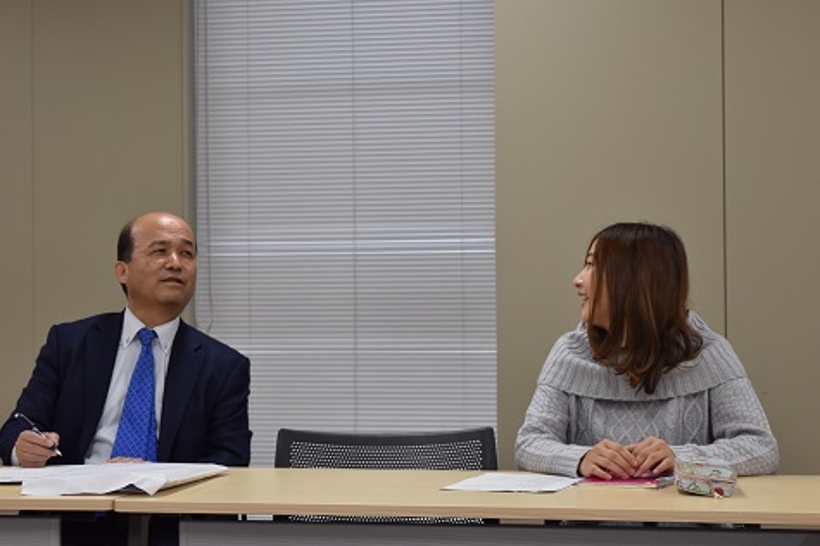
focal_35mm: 72
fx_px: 1639
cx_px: 410
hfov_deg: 28.1
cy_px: 273
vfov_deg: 18.9
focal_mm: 48
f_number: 5.3
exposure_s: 1/60
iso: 400
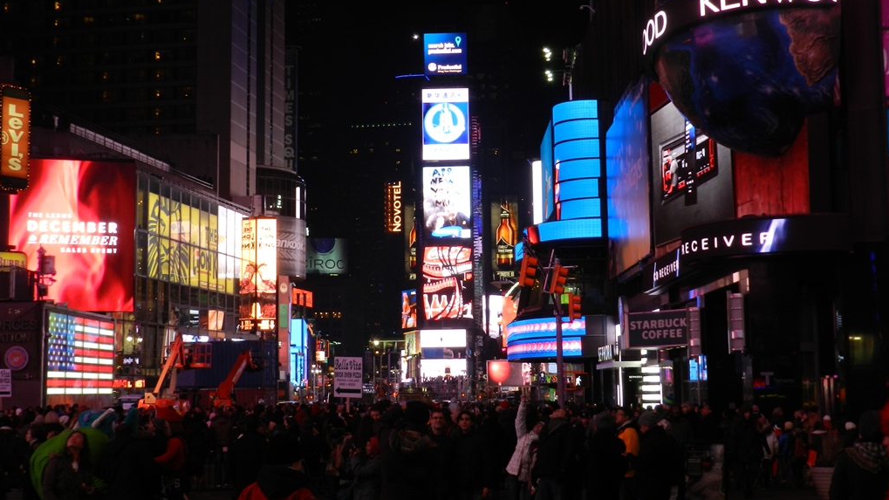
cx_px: 444
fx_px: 1367
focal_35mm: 58
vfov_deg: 20.7
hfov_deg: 36.0
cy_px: 188
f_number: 4.4
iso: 180
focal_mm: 9.4
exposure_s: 1/40
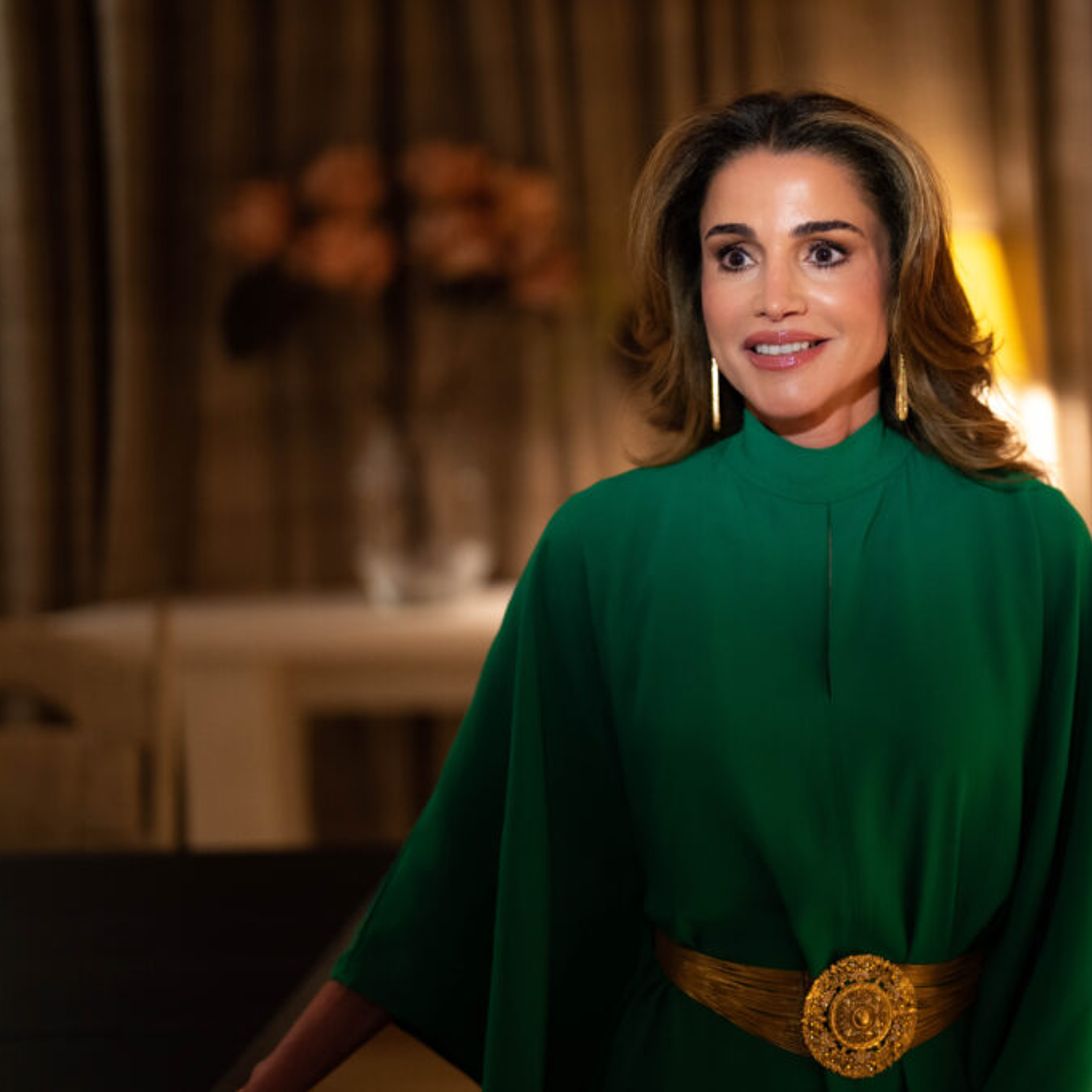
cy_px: 545
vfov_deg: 26.9
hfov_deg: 26.6
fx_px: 2284
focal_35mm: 64
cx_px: 798
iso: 1250
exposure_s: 1/200
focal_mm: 50
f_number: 1.2
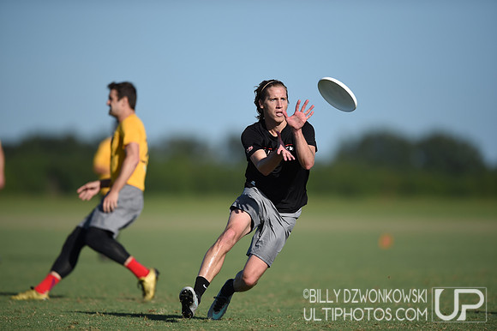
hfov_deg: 5.2
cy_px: 166
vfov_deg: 3.4
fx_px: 5519
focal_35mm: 400
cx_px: 248
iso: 200
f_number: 2.8
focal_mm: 400
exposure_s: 1/6400
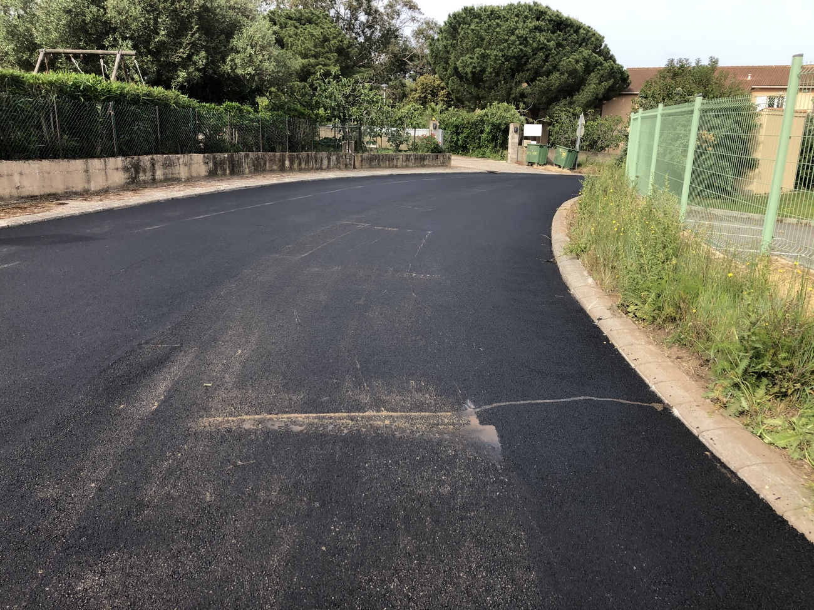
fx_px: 658
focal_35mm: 28
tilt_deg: -14.7
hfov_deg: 63.4
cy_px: 305
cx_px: 407
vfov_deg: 49.7
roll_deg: -0.8
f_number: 1.8
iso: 20
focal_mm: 4
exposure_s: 1/615
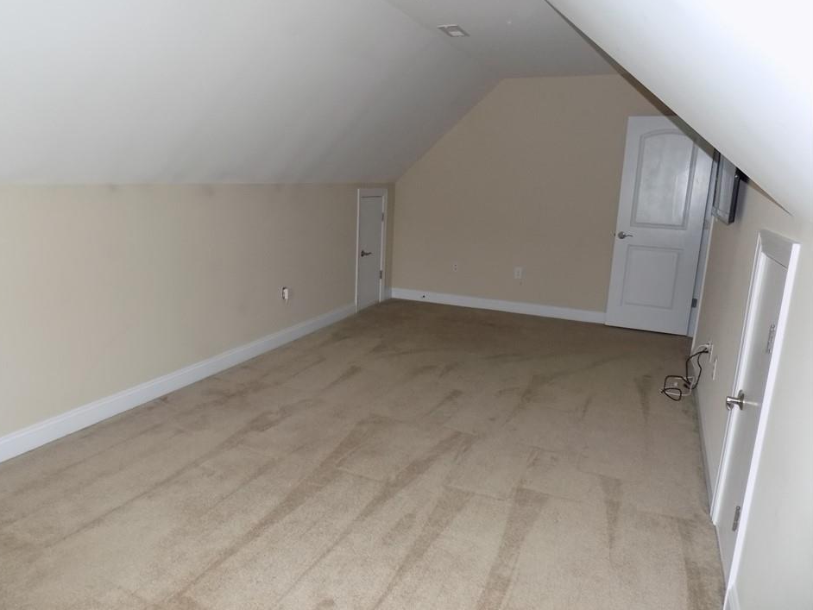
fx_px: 587
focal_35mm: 25
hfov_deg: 69.3
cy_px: 313
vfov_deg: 54.9
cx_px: 375
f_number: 3.1
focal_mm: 4
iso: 200
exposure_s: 1/30
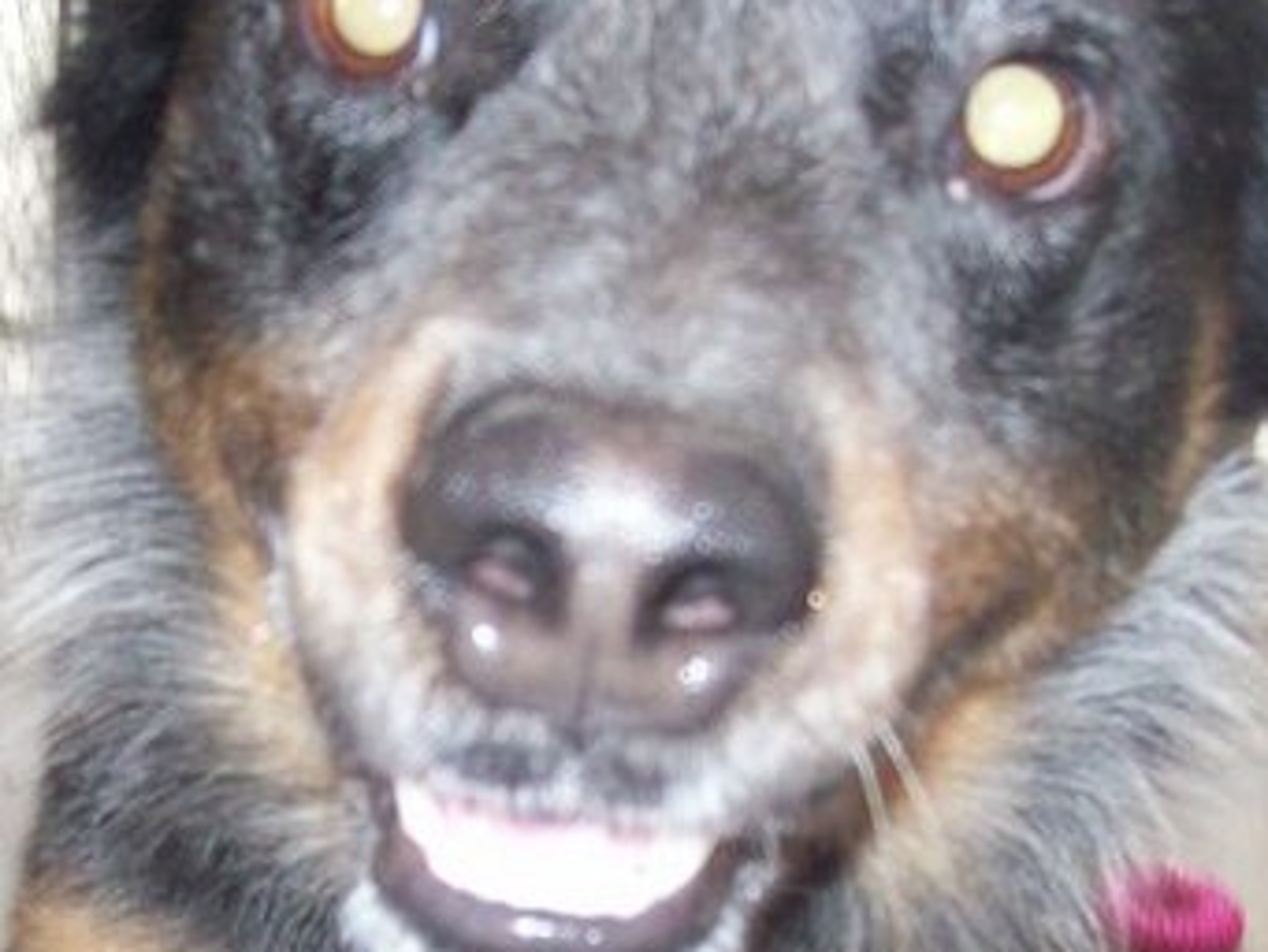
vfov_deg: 18.1
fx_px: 2968
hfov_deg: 24.1
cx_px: 476
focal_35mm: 81
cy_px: 768
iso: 200
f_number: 2.7
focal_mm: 6
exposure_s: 1/64
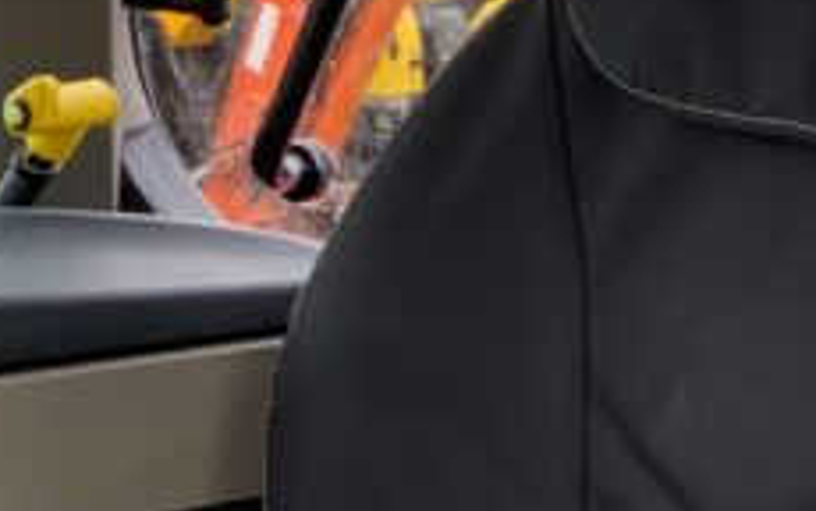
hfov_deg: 15.2
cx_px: 486
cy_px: 600
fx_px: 3048
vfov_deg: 9.5
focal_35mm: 137
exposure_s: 1/122
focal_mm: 3
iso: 64
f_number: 1.8
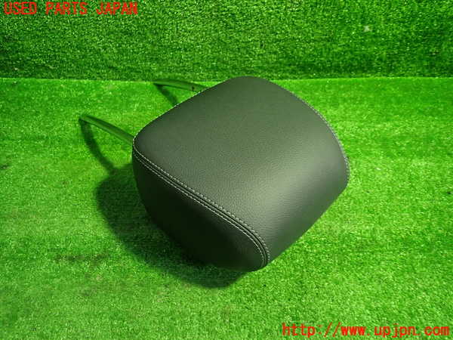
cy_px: 170
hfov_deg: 69.4
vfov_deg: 54.9
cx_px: 226
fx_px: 327
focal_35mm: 25
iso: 320
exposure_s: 1/30
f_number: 2
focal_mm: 4.5
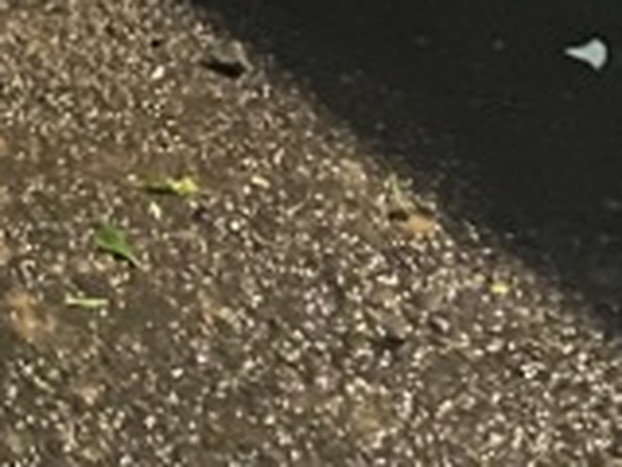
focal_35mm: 166
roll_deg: +2.6
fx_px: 2983
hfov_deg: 10.9
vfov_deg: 7.6
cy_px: -1000
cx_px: -603
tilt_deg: -14.1
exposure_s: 1/20
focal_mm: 4.2
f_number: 1.6
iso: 800
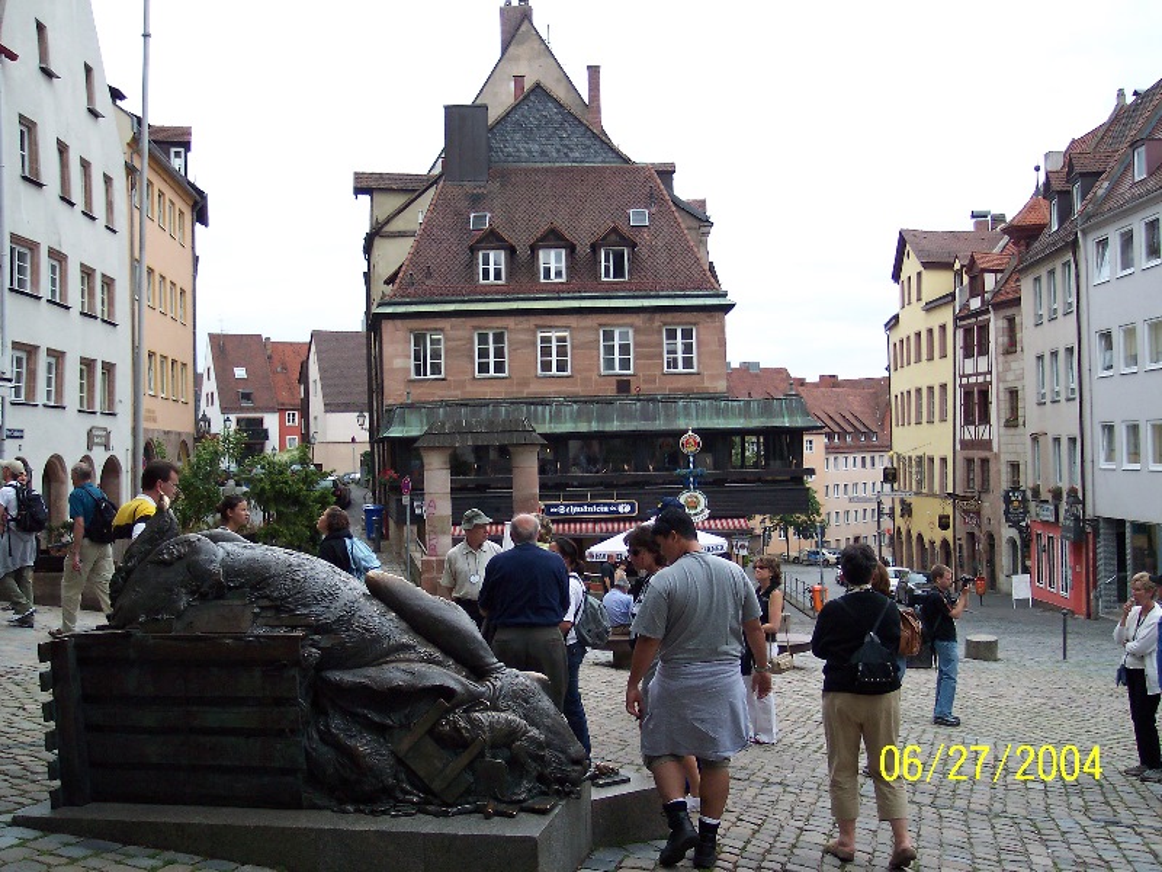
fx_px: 1276
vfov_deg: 37.7
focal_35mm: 38
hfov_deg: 49.0
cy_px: 436
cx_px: 581
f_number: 2.8
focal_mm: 8
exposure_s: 1/500
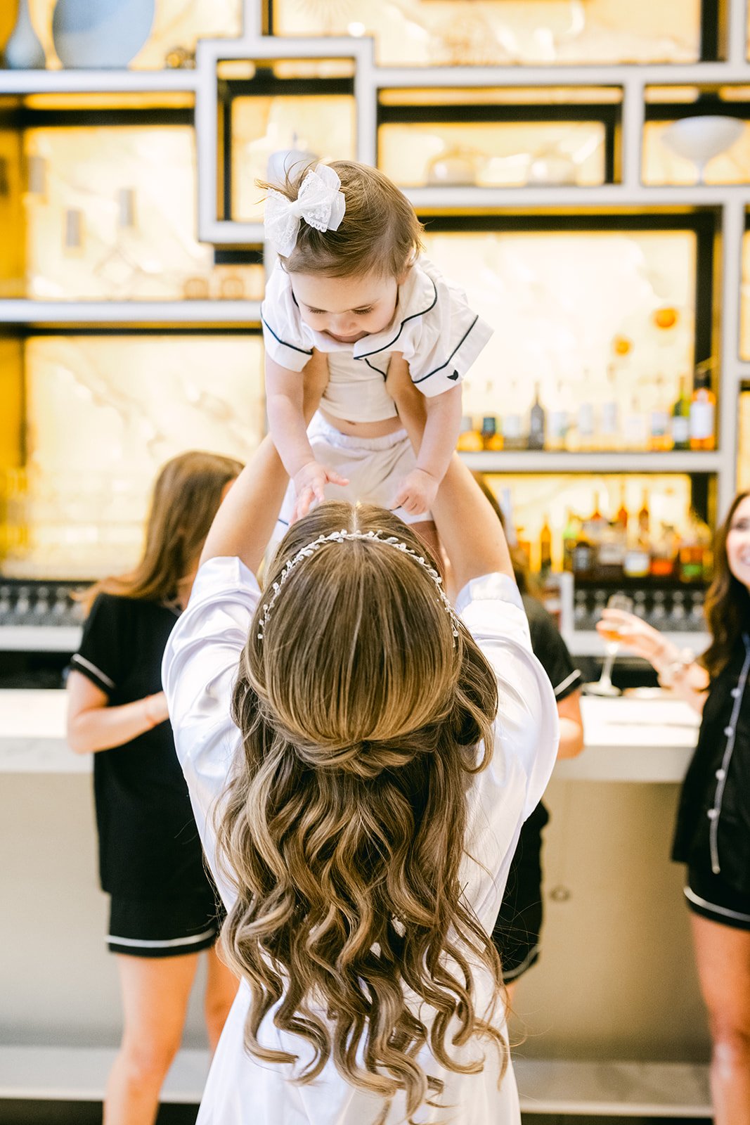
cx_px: 375
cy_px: 562
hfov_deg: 37.9
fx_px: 1093
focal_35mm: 35
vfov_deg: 54.4
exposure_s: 1/250
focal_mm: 35
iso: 3200
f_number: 2.5
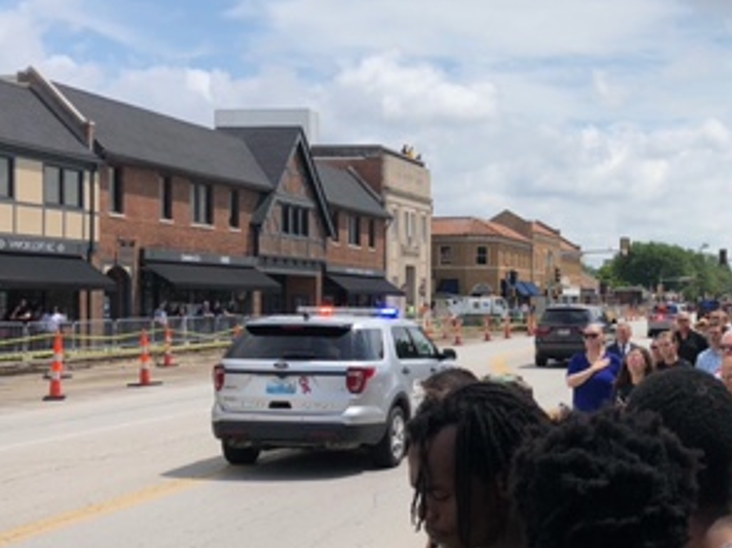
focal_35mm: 61
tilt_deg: -1.6
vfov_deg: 24.0
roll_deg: -0.4
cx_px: 672
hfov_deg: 30.2
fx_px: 1289
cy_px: 311
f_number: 1.8
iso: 25
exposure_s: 1/3436
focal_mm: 3.99
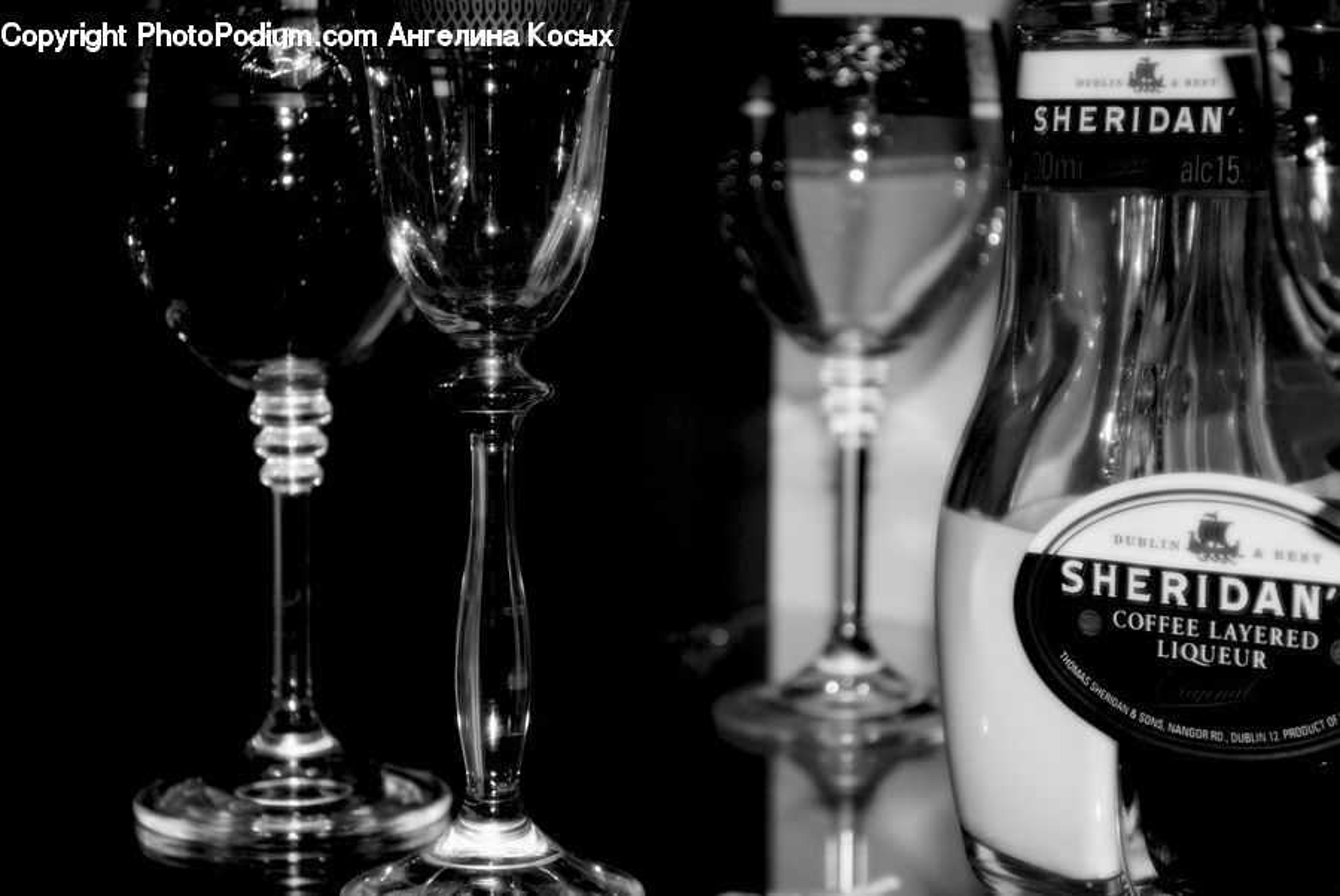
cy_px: 448
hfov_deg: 26.0
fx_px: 2906
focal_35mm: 78
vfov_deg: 17.5
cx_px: 670
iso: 200
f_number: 5.6
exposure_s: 1/60
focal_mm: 52
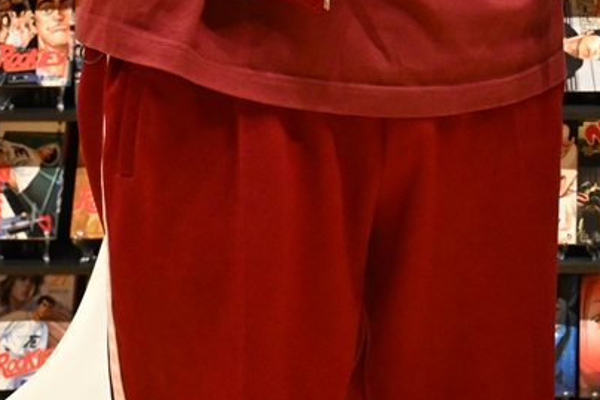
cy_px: -342
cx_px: 1169
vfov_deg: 7.5
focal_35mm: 176
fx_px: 2932
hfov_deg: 10.8
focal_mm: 37
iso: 2500
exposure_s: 1/100
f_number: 7.1
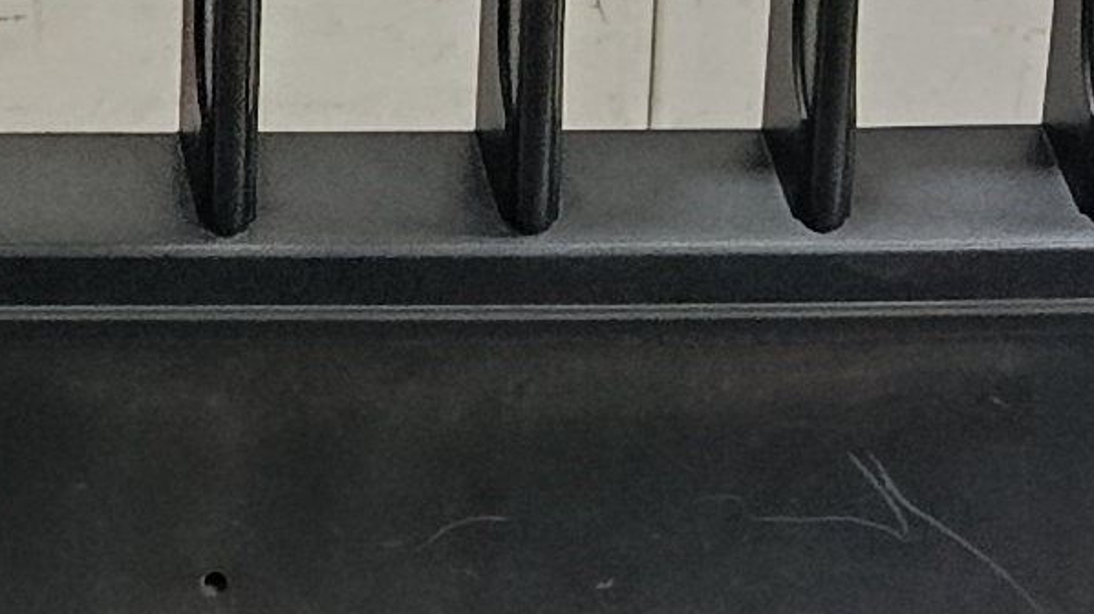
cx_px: -134
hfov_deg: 12.1
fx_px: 5075
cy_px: -164
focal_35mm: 175
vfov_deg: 6.9
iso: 1145
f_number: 1.7
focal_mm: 5.24
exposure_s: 1/100
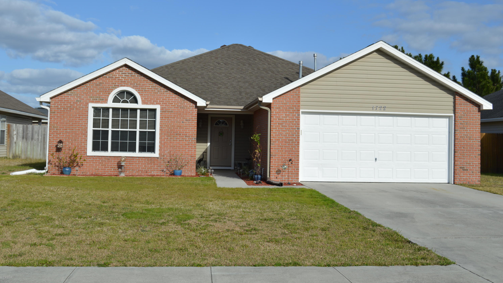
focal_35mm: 41
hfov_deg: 49.4
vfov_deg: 29.0
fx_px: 547
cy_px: 120
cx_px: 251
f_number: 9
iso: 100
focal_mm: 26
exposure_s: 1/320
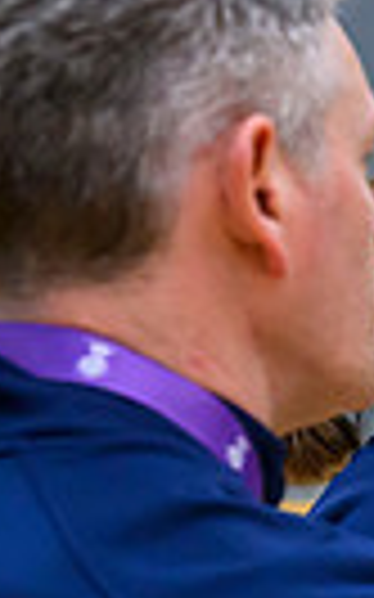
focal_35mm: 184
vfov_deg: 11.2
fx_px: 3004
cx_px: 1471
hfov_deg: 6.0
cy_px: 705
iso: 3200
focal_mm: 35
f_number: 3.5
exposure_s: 1/400
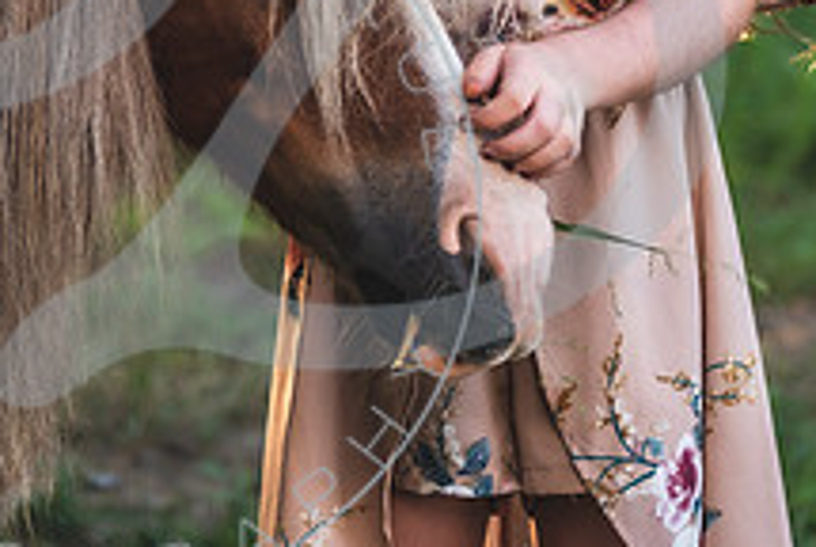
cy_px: -106
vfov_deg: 8.5
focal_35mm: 161
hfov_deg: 12.7
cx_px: 323
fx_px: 3654
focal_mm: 56
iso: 100
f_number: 2.8
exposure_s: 1/160
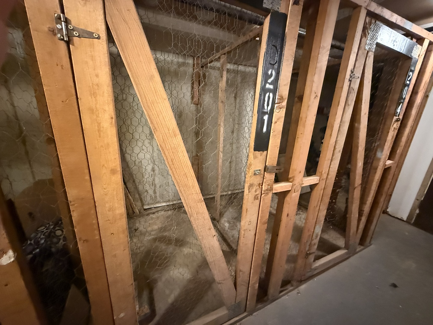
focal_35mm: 14
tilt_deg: -16.7
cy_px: 162
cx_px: 216
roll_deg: -1.7
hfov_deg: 102.1
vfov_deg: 85.7
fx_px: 175
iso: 1600
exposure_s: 1/40
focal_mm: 2.22
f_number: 2.2
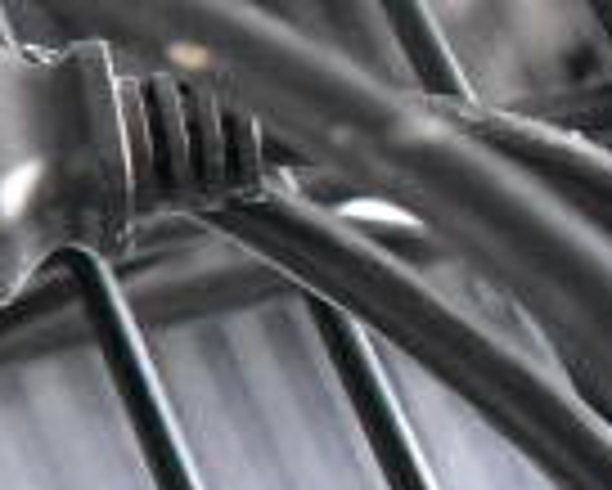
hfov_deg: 12.9
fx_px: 2284
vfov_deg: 12.3
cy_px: 303
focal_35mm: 126
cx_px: -688
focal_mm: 20
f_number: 3.8
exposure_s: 1/30
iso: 12800
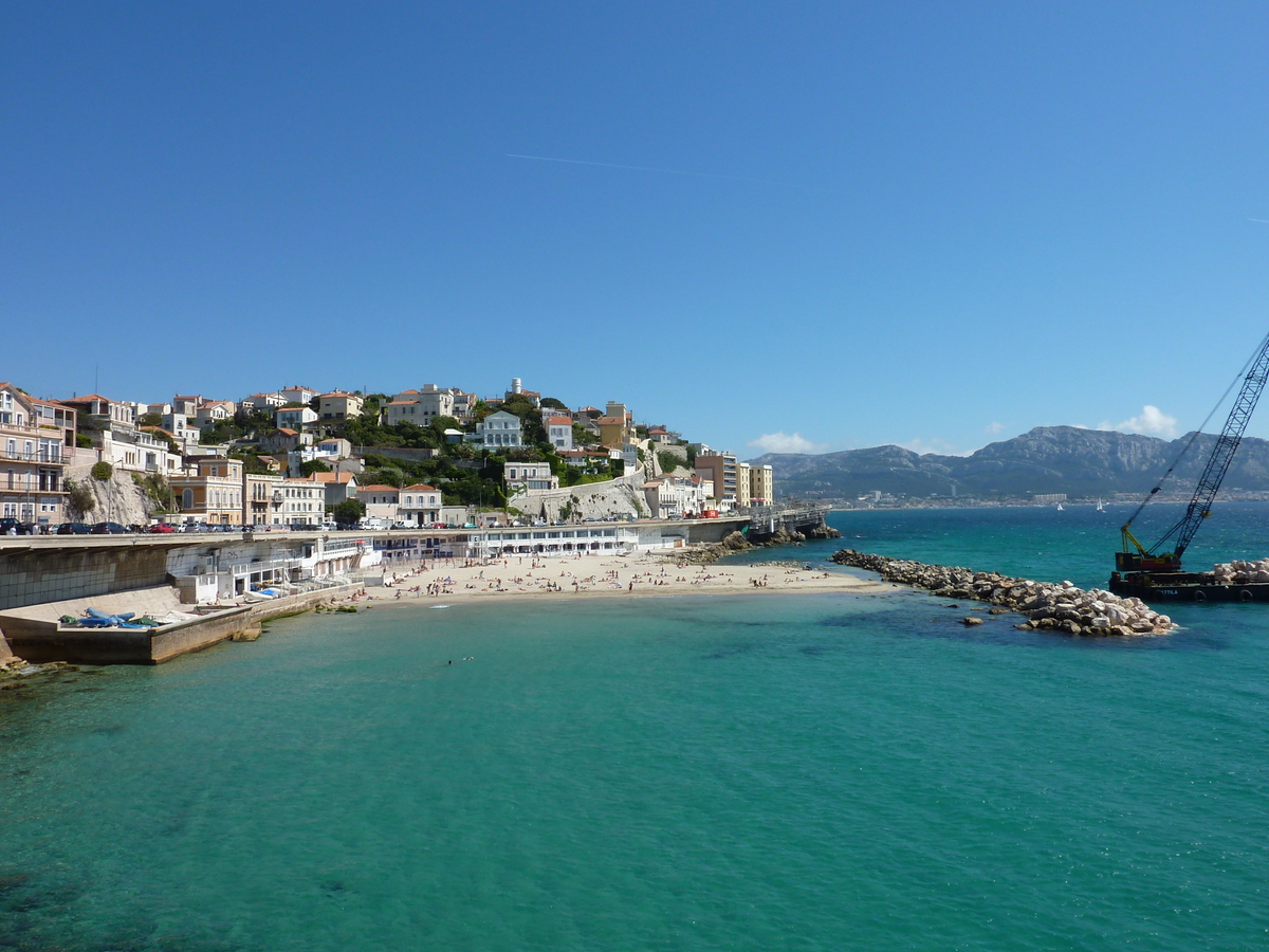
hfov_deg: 69.4
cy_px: 476
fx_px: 916
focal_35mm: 25
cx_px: 634
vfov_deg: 54.9
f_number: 5.6
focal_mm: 4.1
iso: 80
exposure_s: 1/500
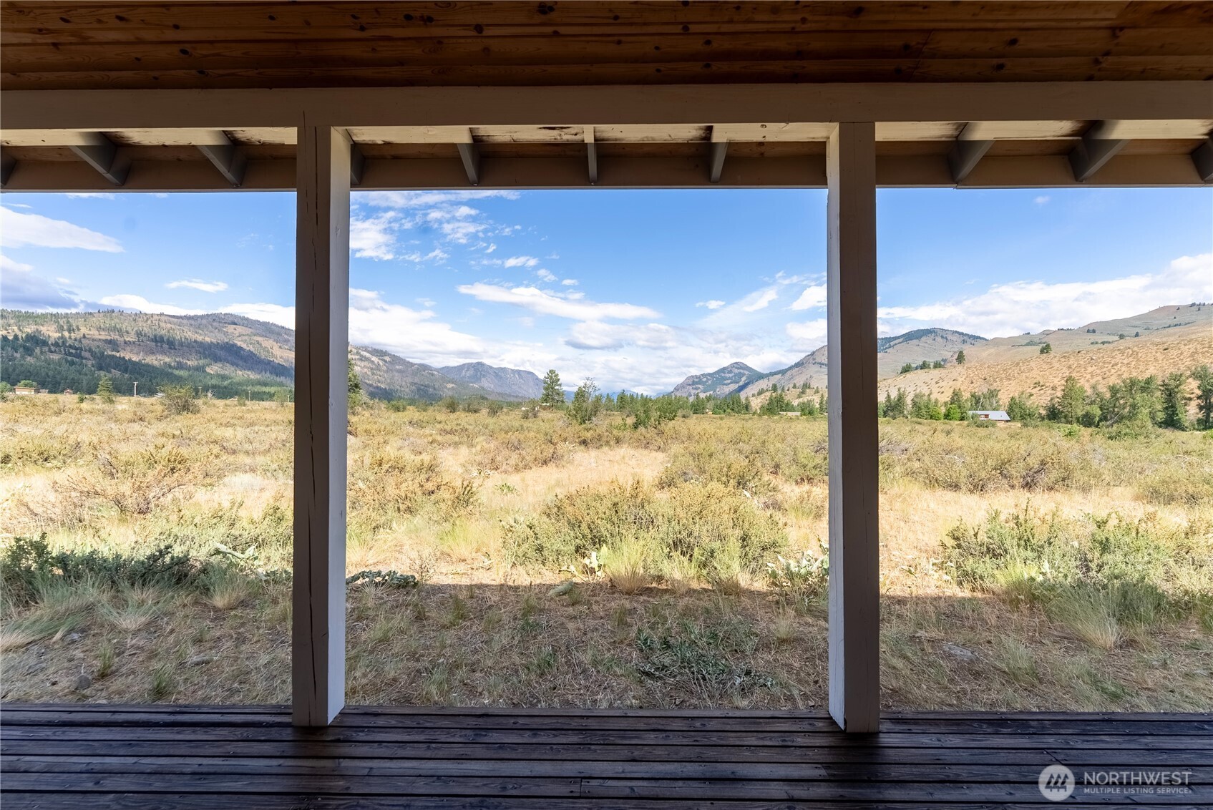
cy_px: 405
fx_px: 539
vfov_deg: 73.8
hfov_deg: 96.7
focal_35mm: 16
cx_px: 606
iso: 100
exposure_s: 1/8000
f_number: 8
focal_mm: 16
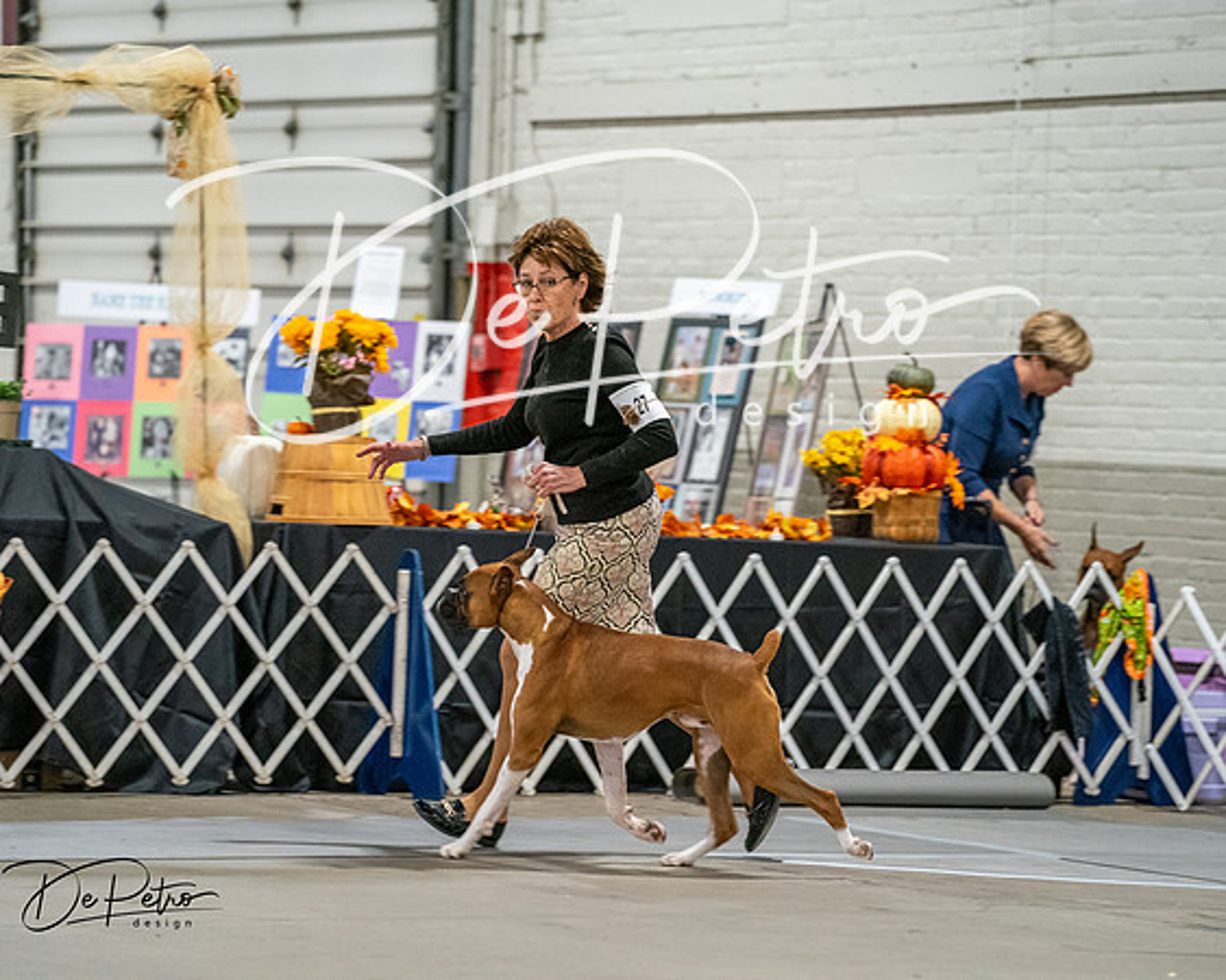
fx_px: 6372
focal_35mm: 176
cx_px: 613
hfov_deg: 11.0
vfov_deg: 8.8
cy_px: 490
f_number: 3.5
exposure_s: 1/250
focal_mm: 156
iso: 6400
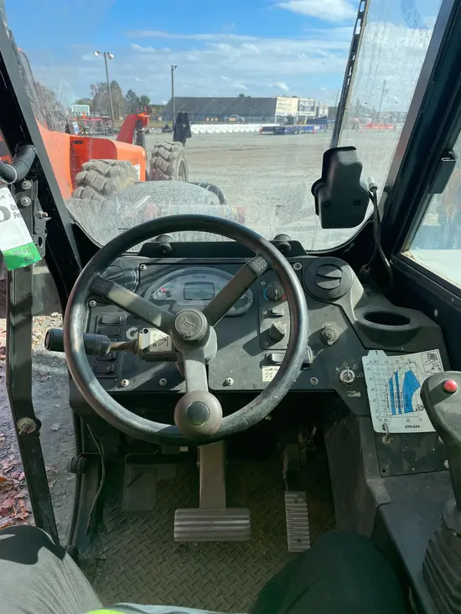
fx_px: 462
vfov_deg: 67.3
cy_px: 307
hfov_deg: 53.1
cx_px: 230
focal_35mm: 26
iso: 32
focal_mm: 4.2
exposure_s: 1/1289
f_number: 1.6
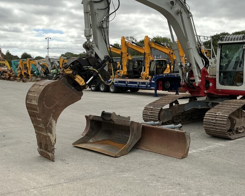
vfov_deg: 34.5
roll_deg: -1.3
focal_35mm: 43
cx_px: 173
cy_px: 64
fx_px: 312
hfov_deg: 42.0
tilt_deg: +3.4
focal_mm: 3
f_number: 1.8
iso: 25
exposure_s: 1/2227
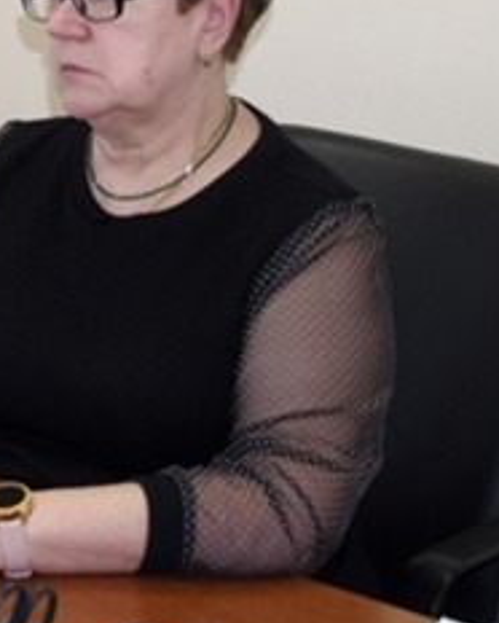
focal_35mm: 139
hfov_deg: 10.7
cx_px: -247
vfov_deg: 13.6
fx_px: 2563
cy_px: -47
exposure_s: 1/180
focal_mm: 29
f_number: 5.6
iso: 800
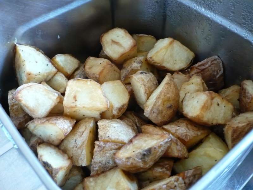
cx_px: 126
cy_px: 95
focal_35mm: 35
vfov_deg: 40.7
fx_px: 256
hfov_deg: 52.6
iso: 200
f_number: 2.8
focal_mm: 5.8
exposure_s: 1/8
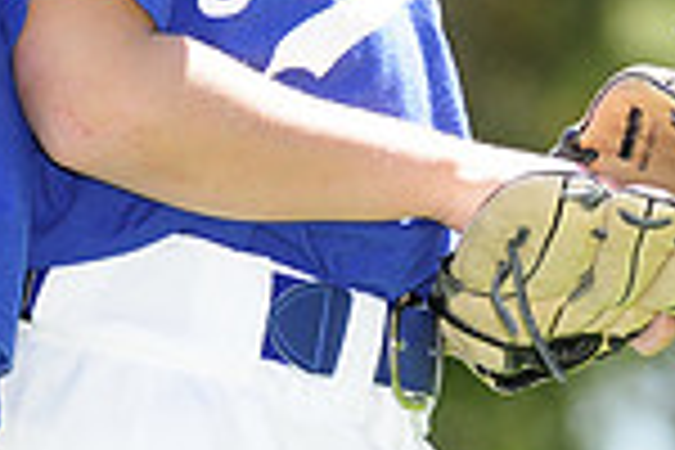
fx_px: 11080
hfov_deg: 3.5
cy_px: -205
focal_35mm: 591
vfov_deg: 2.3
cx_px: 14
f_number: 4
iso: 200
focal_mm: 102
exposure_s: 1/500
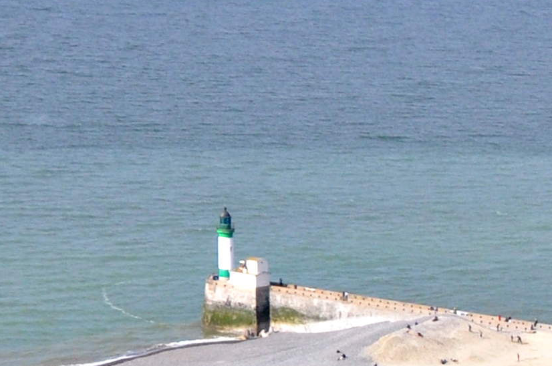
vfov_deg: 8.0
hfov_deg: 11.6
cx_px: 1003
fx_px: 2505
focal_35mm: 164
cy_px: 718
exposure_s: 1/500
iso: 400
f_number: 11
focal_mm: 21
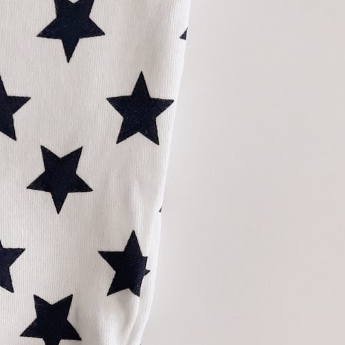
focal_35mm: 96
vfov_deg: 17.9
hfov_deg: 16.8
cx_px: -135
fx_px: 1082
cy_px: 43
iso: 64
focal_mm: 3.71
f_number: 1.7
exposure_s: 1/100
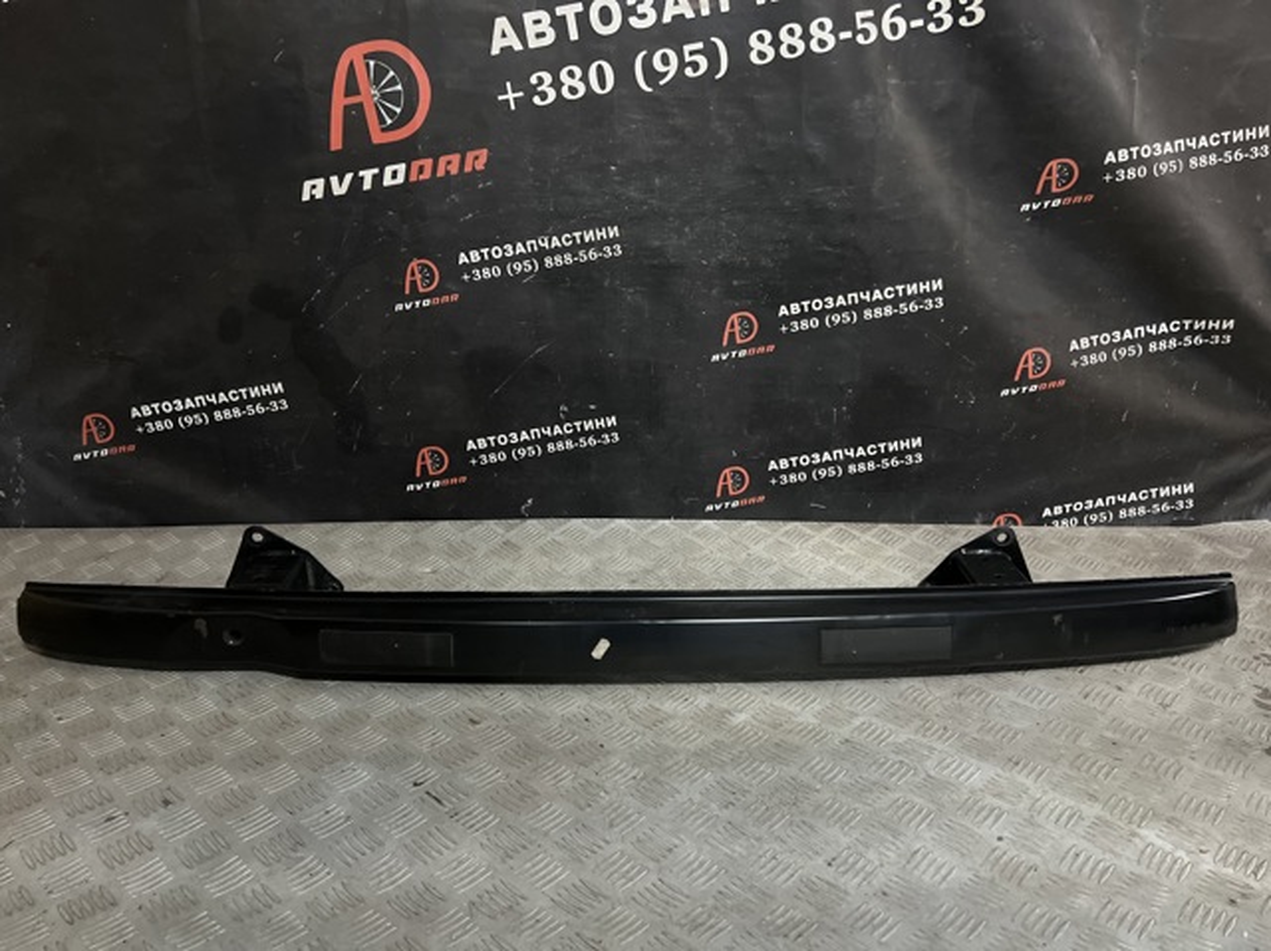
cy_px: 476
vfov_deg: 53.0
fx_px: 954
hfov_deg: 67.3
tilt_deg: -19.4
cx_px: 636
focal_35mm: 26
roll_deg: -0.8
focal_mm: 5.7
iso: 320
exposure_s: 1/50
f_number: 1.5
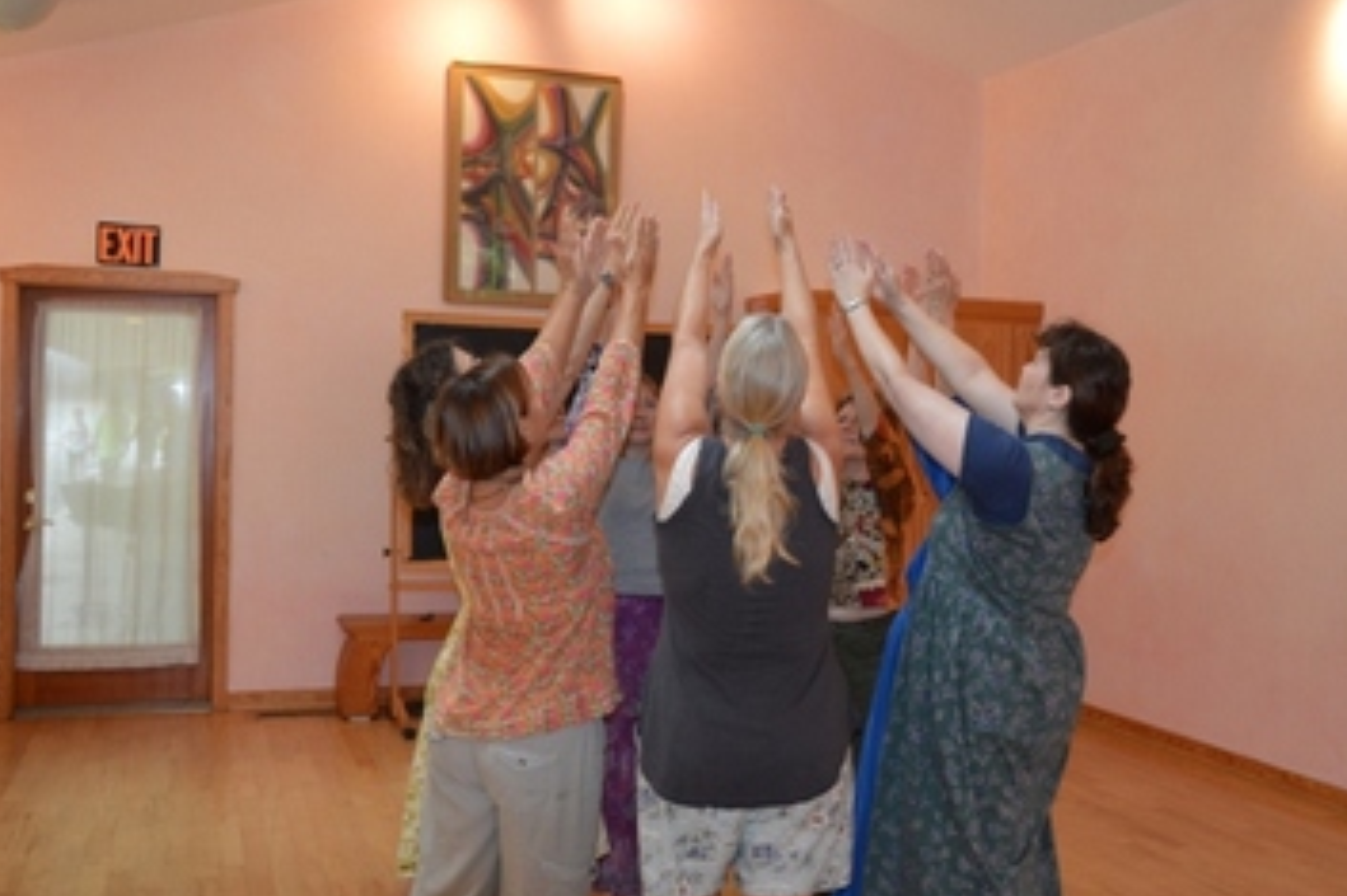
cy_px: 431
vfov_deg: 32.6
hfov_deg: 47.3
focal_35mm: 41
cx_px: 759
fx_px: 1533
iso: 800
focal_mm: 24
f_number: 3.8
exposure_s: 1/60
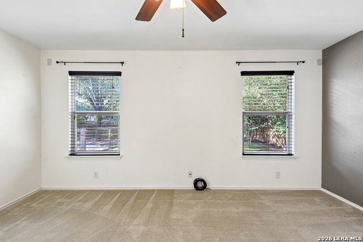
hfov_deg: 93.3
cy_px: 121
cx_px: 182
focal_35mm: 17
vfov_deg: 70.5
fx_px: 171
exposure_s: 1/15
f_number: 8
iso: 900
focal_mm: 17
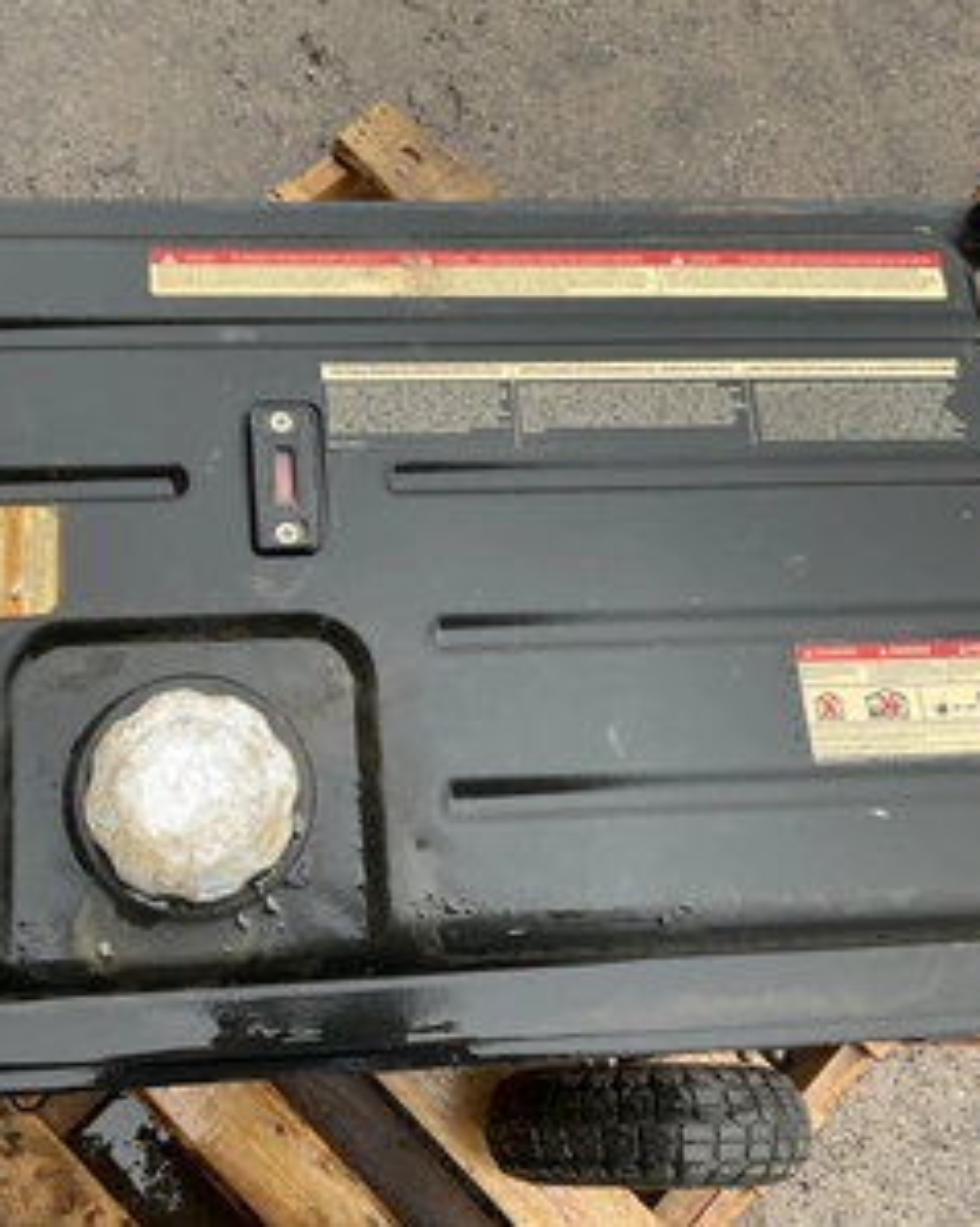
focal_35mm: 38
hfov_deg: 38.8
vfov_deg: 48.0
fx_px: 1379
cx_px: 350
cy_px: 614
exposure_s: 1/128
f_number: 1.8
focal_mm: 3
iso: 20
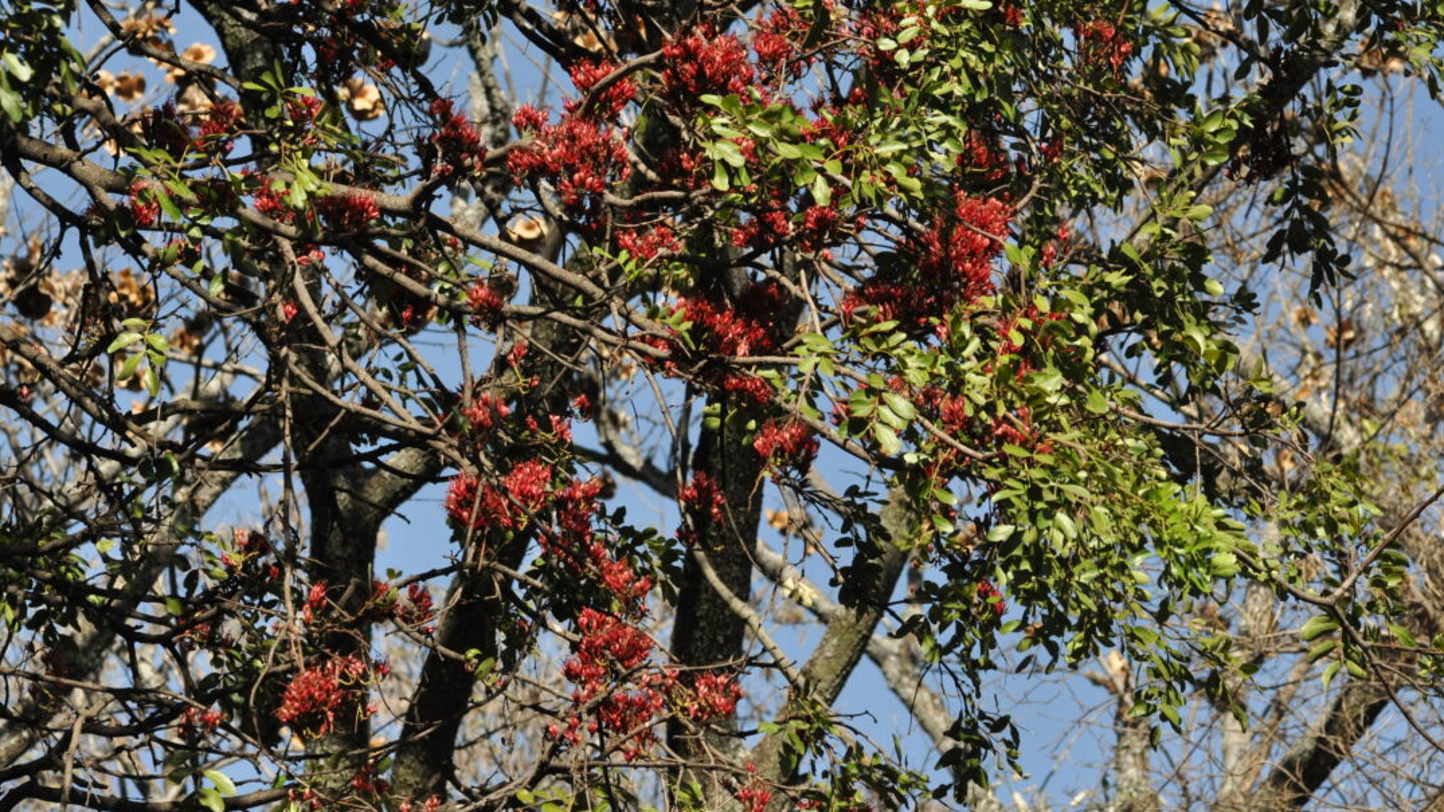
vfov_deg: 7.3
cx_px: 720
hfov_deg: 13.0
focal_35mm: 166
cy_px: 363
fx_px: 6339
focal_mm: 105
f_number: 10
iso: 800
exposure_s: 1/1600
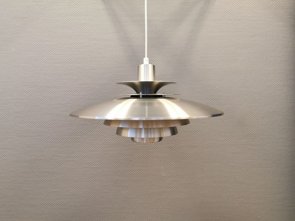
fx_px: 230
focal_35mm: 27
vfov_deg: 51.4
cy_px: 110
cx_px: 148
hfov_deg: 65.3
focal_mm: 5.56
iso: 200
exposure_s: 1/50
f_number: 1.6
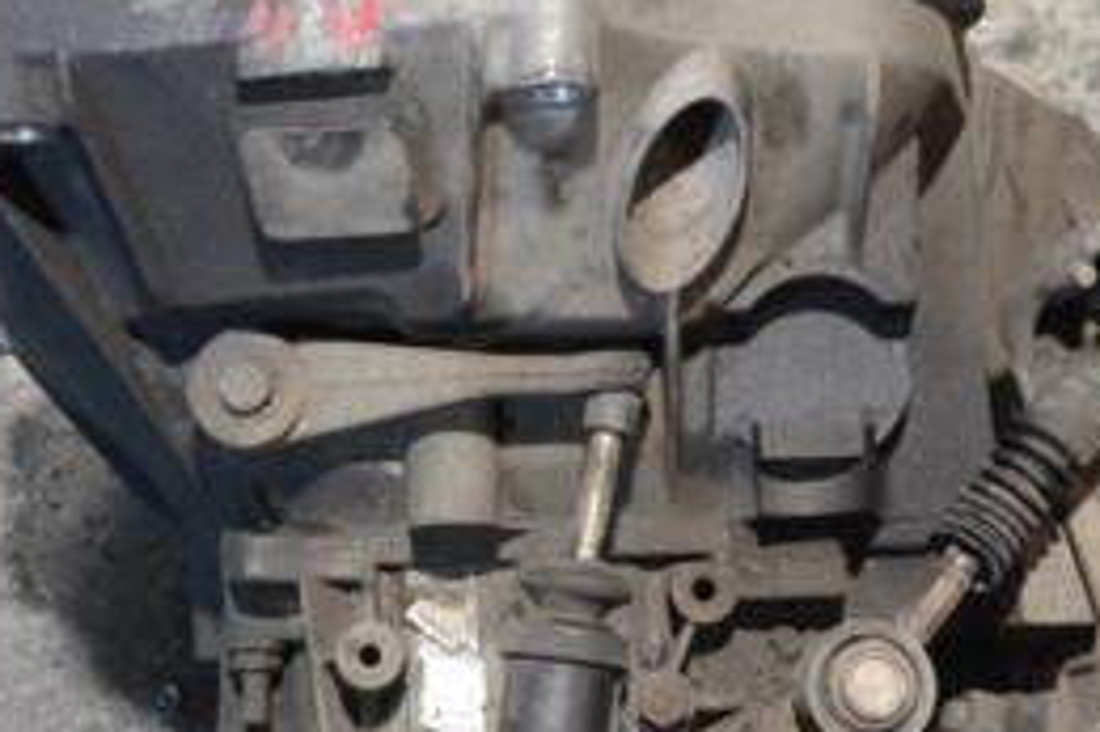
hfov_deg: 21.0
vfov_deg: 14.0
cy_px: 639
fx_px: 2962
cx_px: 537
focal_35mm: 97
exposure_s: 1/30
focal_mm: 28
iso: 1100
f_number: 4.5
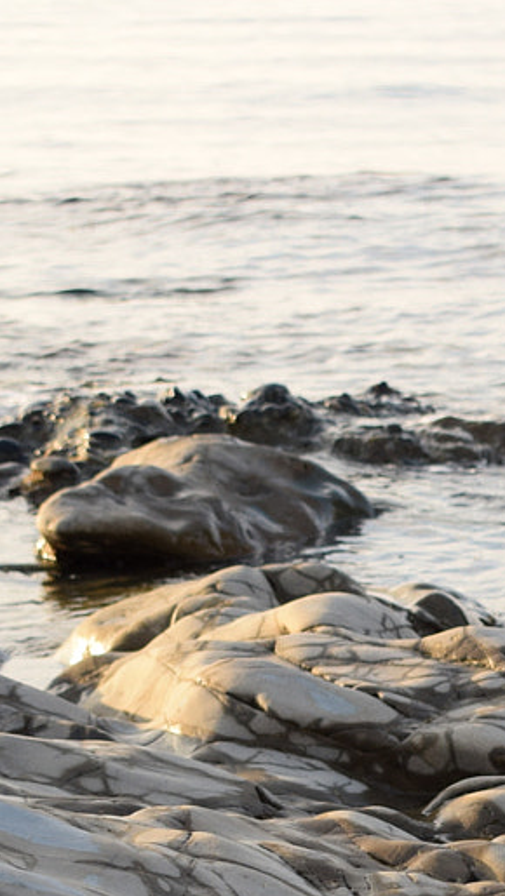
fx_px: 3948
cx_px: 613
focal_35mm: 166
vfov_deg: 12.8
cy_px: 882
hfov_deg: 7.3
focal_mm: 34
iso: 100
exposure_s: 1/160
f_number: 4.5
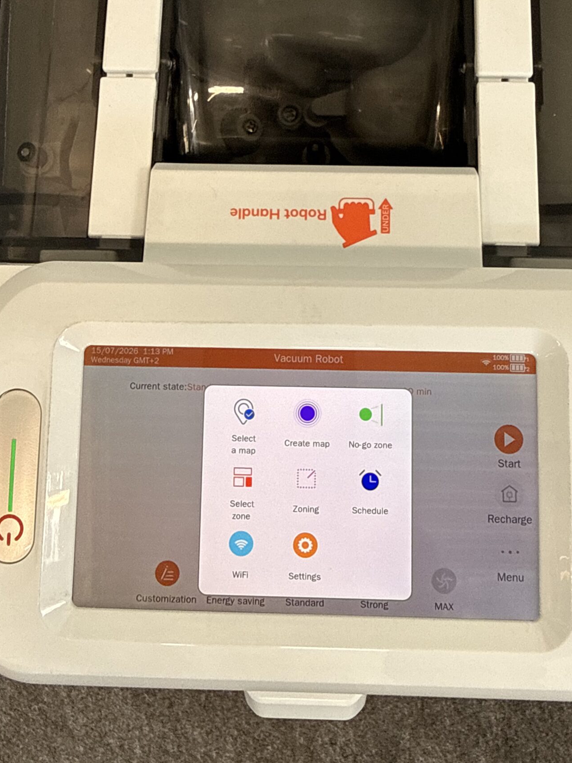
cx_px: 303
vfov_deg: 50.8
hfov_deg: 39.6
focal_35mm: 36
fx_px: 793
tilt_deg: -82.8
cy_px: 286
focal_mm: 2.22
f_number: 2.2
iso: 80
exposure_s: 1/99
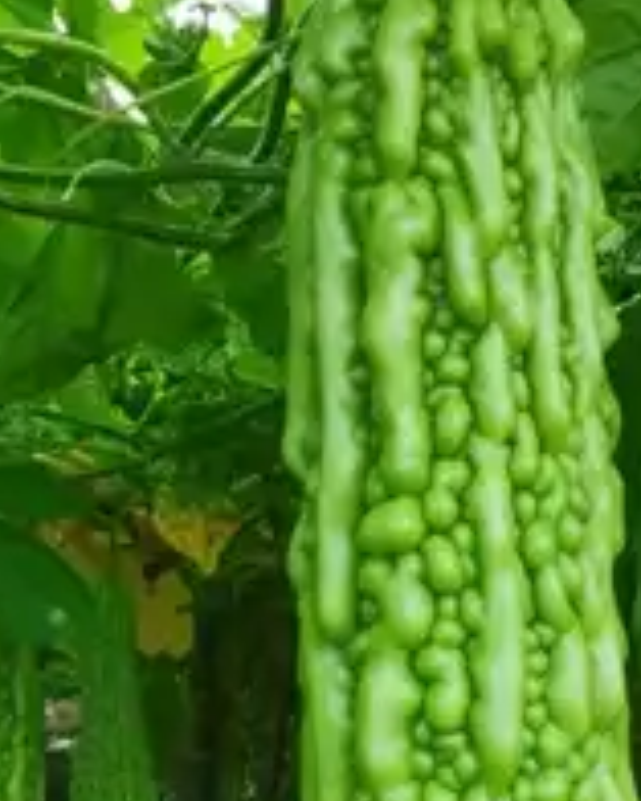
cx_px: 608
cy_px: 601
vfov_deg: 34.6
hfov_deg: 27.3
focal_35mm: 53
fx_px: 1256
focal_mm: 2.26
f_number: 2.2
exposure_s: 1/90
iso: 80
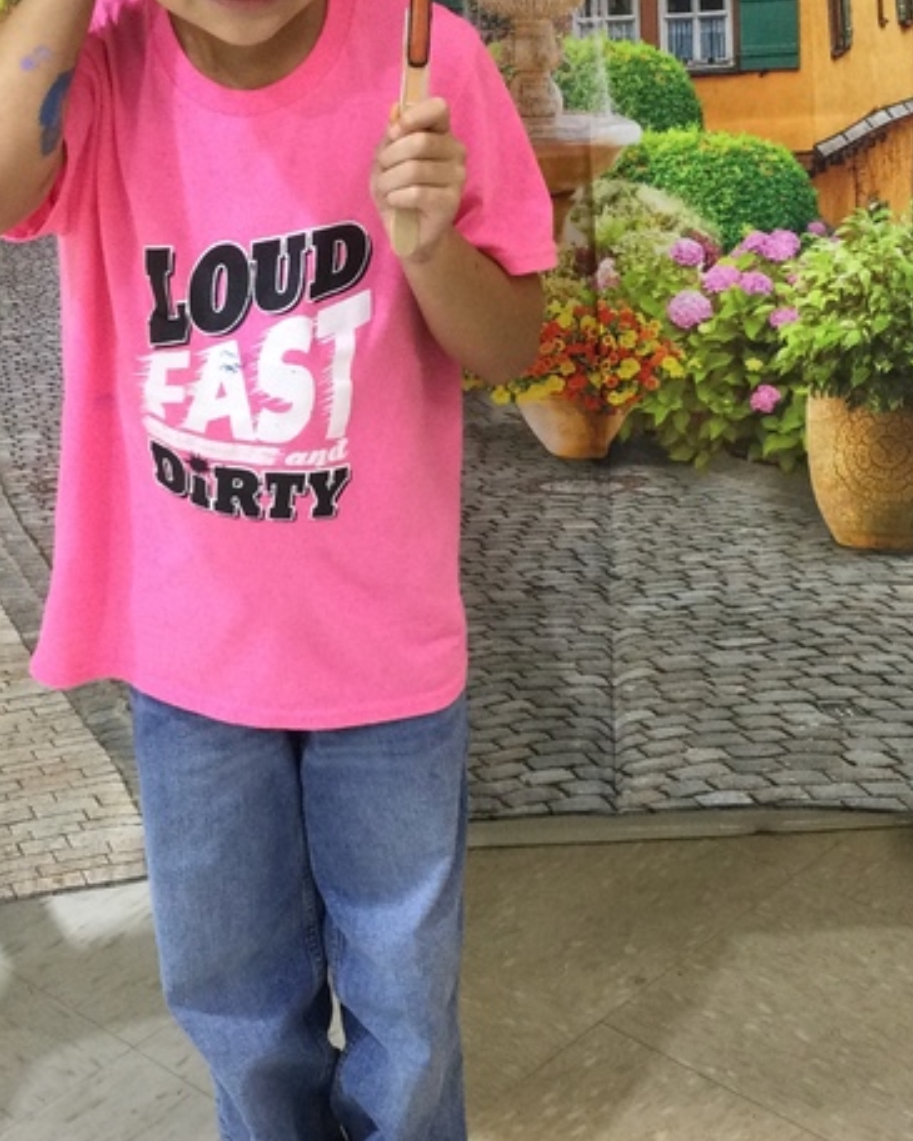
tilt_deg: -23.2
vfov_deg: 27.8
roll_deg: +2.0
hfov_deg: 22.5
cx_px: 415
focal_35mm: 68
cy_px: 465
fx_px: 2296
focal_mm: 3.3
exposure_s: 1/30
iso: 80
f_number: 2.4
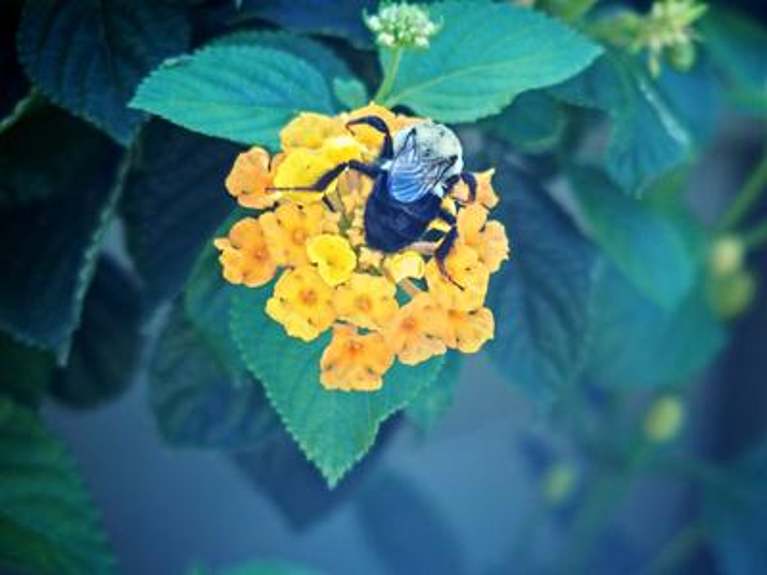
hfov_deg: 8.2
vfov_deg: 6.1
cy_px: 288
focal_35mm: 242
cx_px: 384
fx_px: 5362
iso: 100
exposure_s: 1/250
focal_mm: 51.4
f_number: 2.8
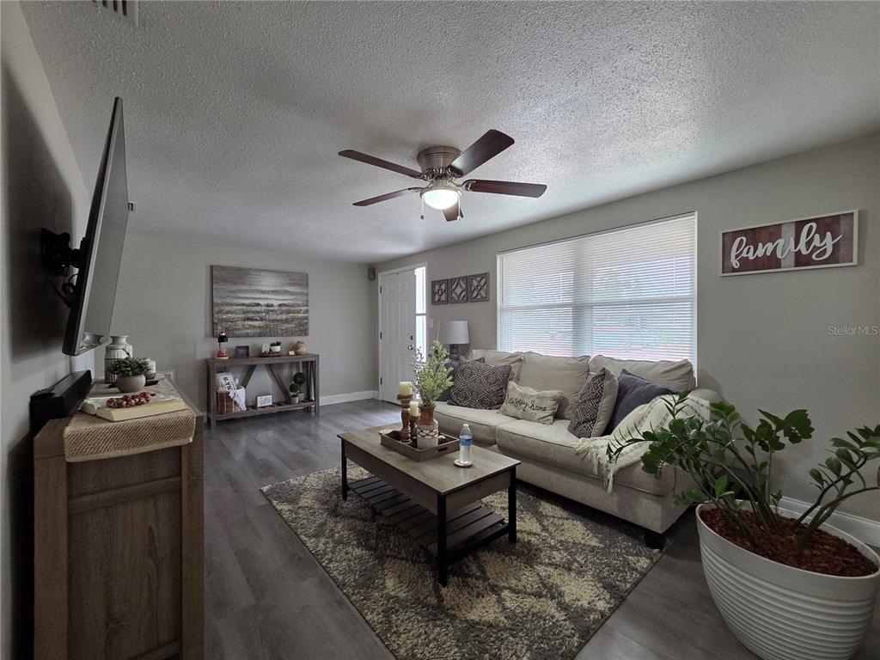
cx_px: 440
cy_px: 330
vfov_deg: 89.9
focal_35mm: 13
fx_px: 330
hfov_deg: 106.2
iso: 200
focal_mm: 2.2
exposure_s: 1/60
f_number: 2.2
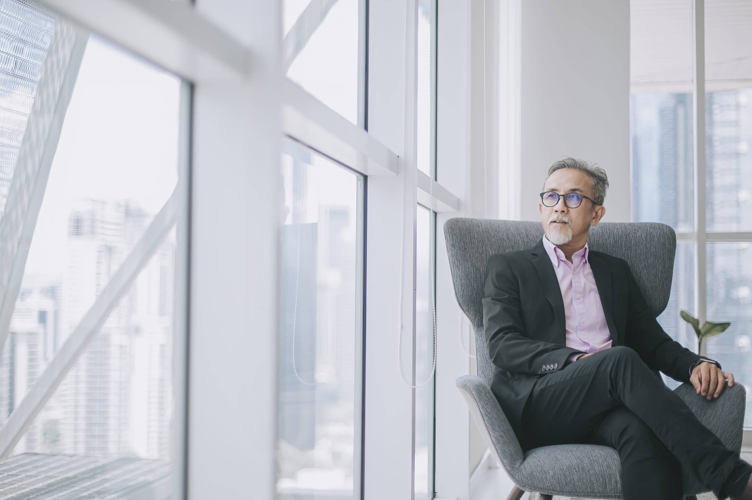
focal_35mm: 50
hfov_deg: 39.6
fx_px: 1044
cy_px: 250
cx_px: 376
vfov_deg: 27.0
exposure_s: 1/320
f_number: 1.4
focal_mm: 50
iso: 100
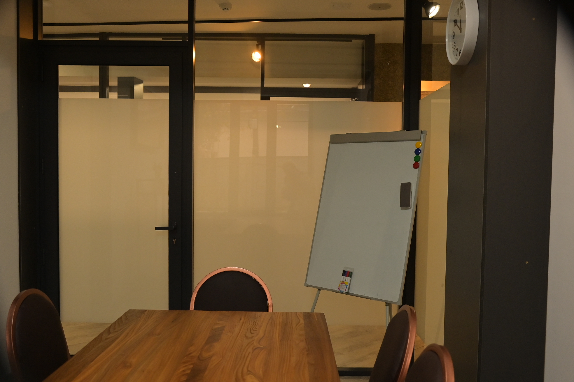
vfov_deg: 40.0
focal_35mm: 33
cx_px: 287
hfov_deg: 57.2
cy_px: 191
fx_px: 526
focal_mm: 22
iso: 1000
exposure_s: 1/160
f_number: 3.8
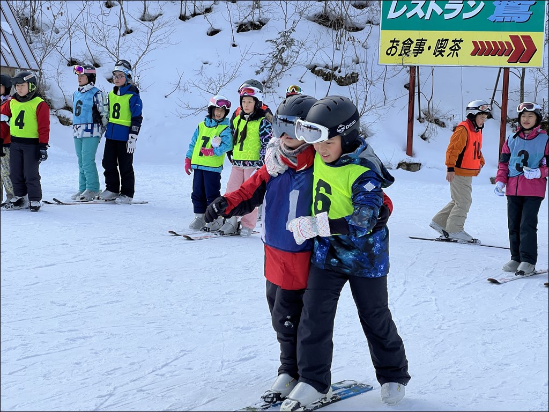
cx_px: 274
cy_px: 206
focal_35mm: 77
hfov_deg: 25.3
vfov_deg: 19.1
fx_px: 1221
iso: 32
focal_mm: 9
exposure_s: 1/428
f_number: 2.8
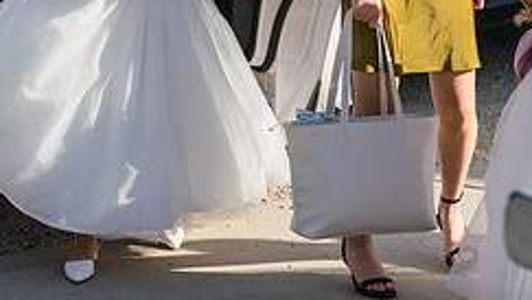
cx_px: 158
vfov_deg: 10.0
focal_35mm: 120
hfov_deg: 17.8
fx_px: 1694
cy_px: -30
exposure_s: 1/2000
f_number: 4
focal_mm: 48
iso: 250
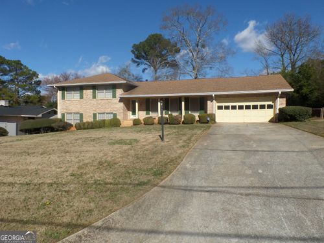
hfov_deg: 73.9
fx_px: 215
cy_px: 122
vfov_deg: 58.9
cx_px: 162
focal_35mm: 23
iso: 100
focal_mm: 4.1
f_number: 4
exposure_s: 1/1000
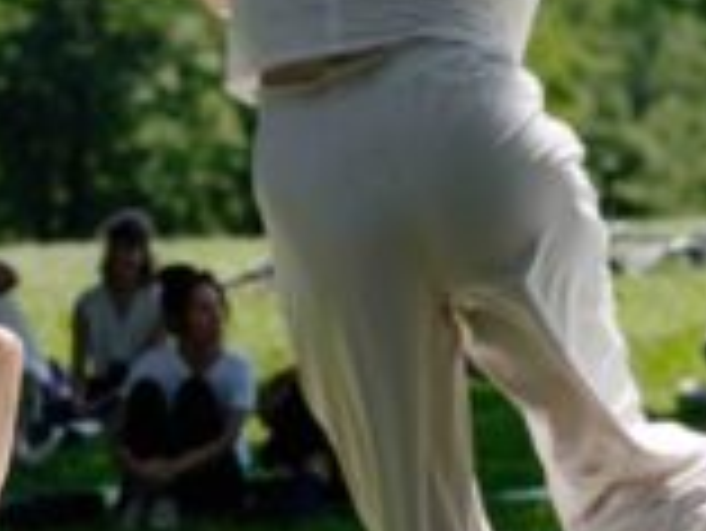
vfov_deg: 6.2
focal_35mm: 239
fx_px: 4878
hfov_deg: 8.2
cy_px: 306
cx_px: 61
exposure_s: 1/3200
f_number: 2.2
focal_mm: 56
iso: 160
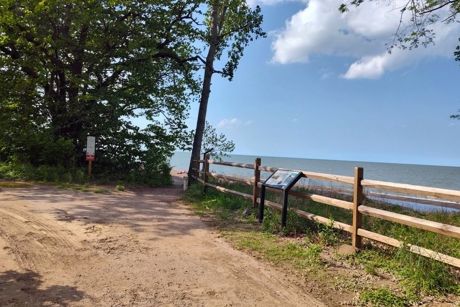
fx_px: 307
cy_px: 155
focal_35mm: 24
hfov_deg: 73.7
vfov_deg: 53.2
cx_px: 230
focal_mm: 5.56
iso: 100
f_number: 1.8
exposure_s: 1/1748
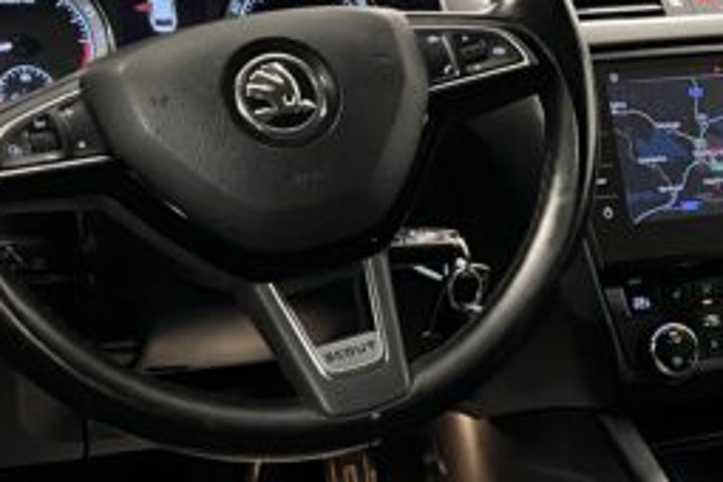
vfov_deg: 16.1
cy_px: 272
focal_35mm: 85
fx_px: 1707
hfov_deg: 23.5
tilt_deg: -17.0
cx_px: 595
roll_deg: -1.2
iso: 320
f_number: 1.5
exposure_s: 1/50
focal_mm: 5.7
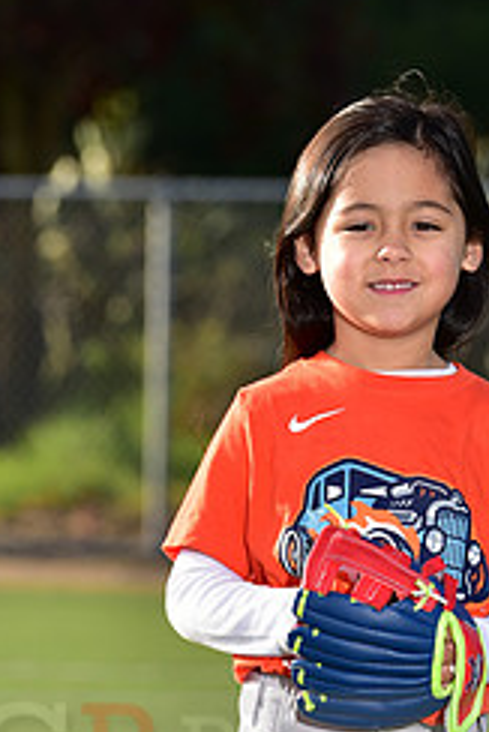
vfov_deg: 6.4
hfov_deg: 4.3
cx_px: 398
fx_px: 6531
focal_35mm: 321
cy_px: 732
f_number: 5
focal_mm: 135
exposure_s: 1/250
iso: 64
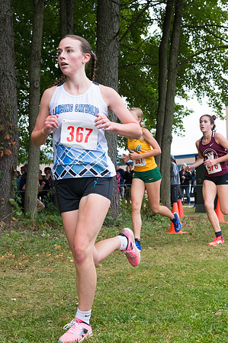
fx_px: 543
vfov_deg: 35.1
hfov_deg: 23.7
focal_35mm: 57
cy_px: 172
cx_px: 114
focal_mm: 38
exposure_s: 1/1250
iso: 2000
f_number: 5.6
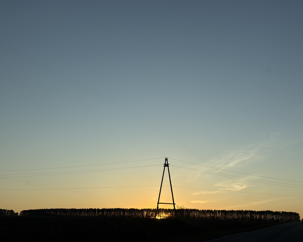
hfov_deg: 34.1
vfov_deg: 27.6
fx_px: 493
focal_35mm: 55
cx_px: 158
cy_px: 120
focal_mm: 5.96
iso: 40
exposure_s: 1/2283
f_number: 1.6
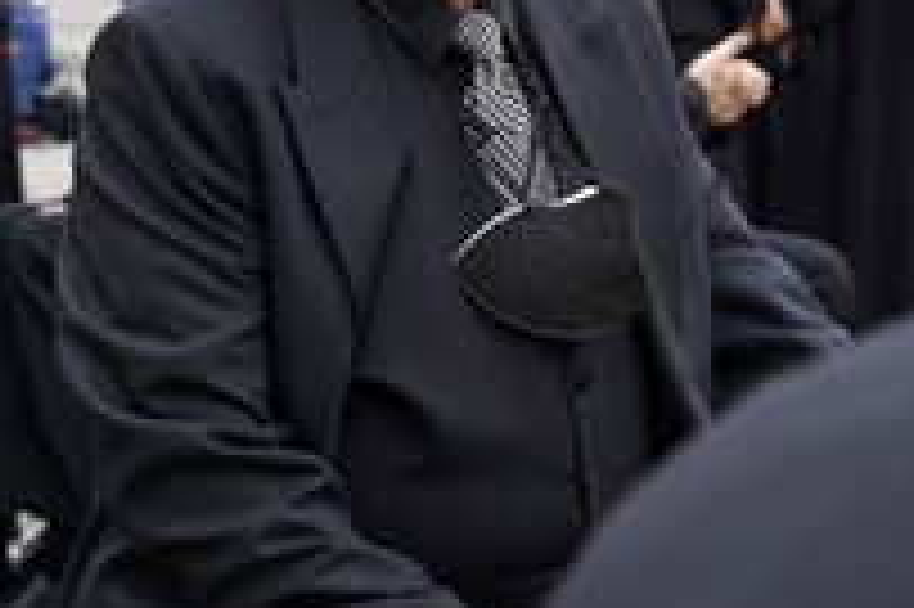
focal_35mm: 167
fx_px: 4236
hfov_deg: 12.3
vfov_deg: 8.2
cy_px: 122
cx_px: 502
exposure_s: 1/60
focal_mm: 75
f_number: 8
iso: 100
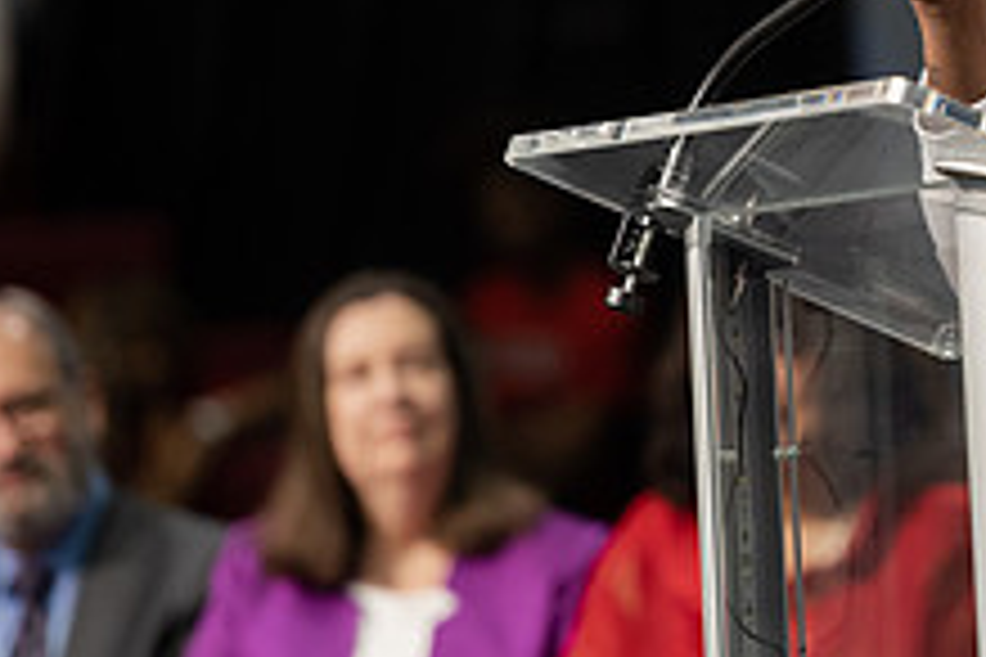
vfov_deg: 2.8
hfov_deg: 4.2
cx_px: 1139
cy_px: 124
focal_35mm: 489
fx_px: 13392
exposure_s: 1/200
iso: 1250
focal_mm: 185
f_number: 3.2
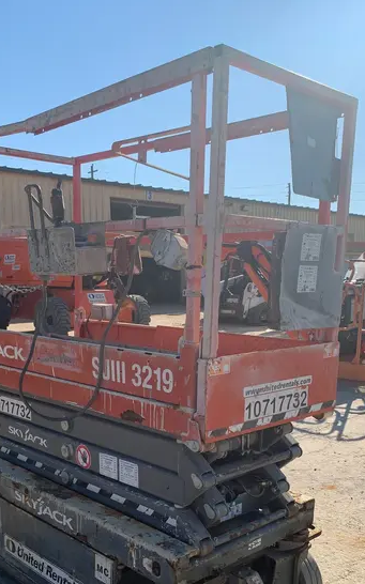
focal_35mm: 37
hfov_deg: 34.3
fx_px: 589
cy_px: 390
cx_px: 151
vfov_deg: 51.8
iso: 25
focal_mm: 4.25
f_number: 1.8
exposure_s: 1/2481
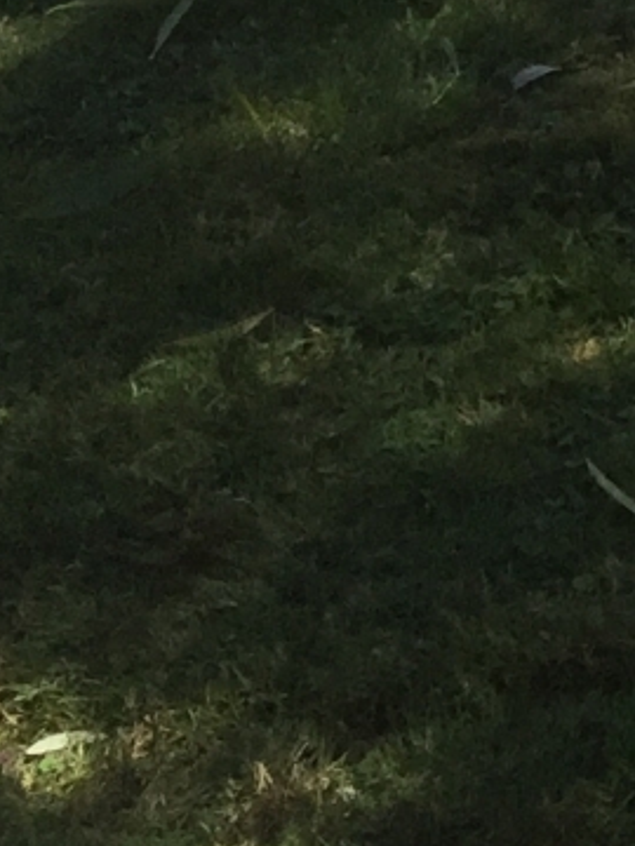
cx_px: 1839
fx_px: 4207
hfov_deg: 7.6
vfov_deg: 9.8
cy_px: -1357
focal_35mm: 172
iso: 32
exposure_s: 1/2326
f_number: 2.2
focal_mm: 4.15
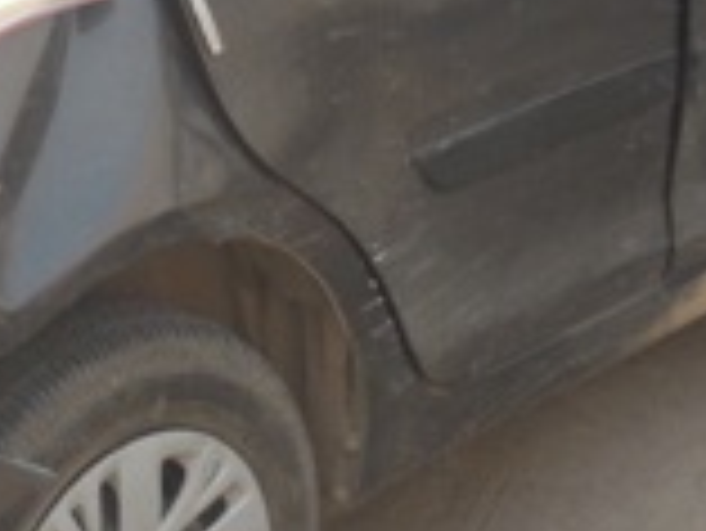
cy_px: -36
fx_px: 2082
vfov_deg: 14.2
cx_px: 144
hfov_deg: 19.1
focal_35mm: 102
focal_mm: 4.5
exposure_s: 1/500
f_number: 3.1
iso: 125
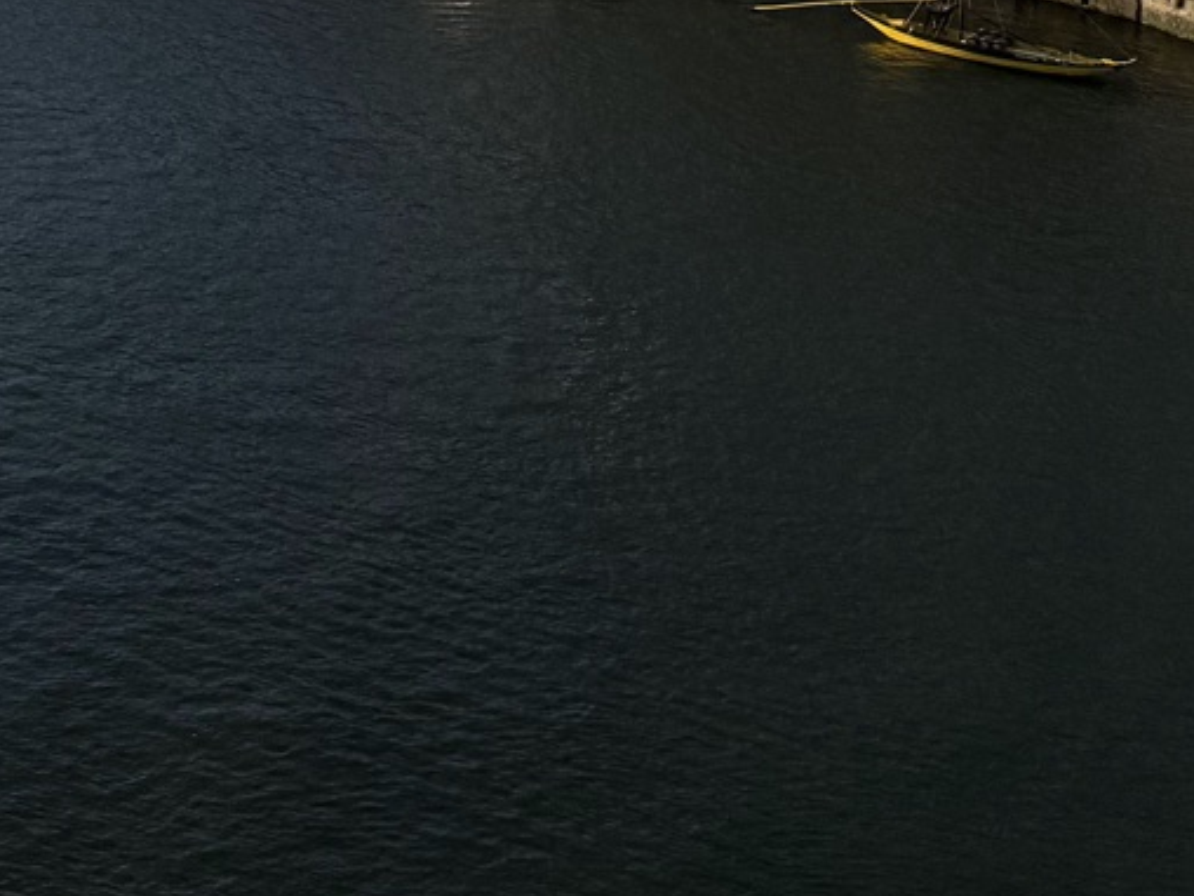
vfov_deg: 15.7
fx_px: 2932
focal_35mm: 85
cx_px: -823
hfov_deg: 18.8
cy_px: -510
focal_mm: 6.76
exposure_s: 1/5714
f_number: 1.78
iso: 80
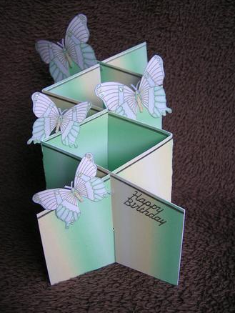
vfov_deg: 51.3
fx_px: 326
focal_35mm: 36
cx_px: 115
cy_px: 154
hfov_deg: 39.7
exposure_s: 1/87.5
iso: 50
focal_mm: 5.4
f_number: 2.8
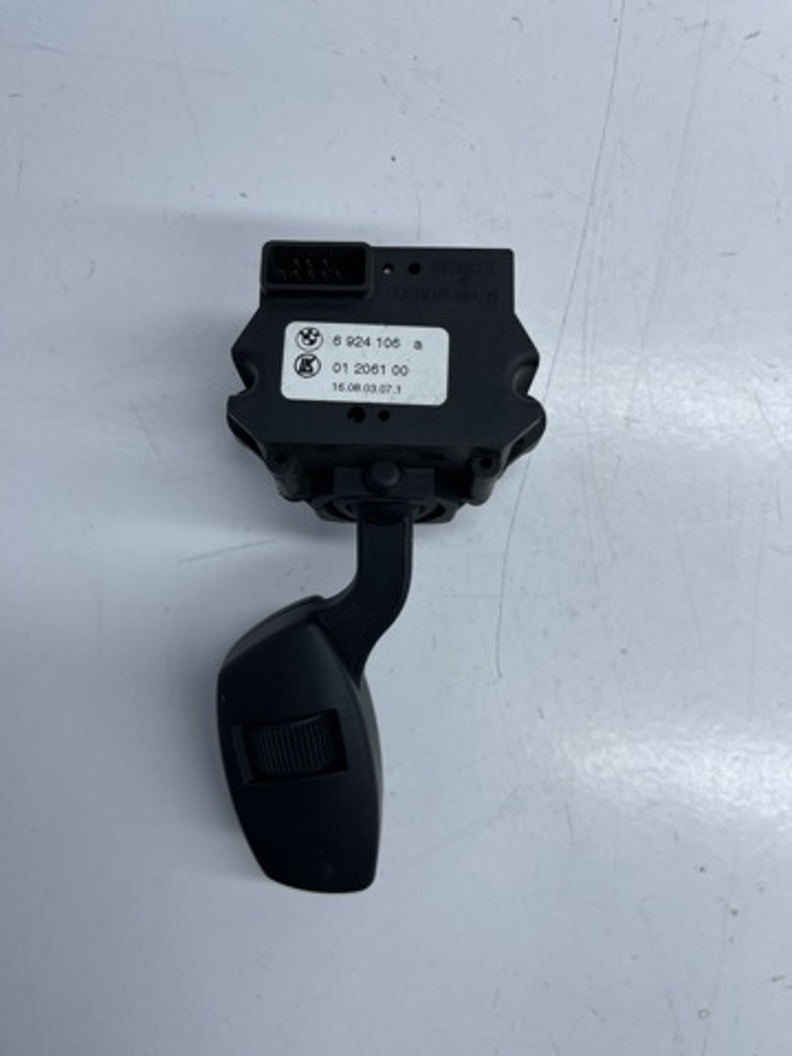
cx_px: 396
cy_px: 528
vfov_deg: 69.4
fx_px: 763
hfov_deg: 54.9
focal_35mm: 25
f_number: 1.6
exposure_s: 1/470
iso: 32
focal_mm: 5.1
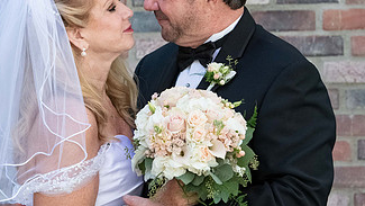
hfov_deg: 9.7
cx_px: 149
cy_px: 25
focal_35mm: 221
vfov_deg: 5.5
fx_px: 2139
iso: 800
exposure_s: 1/1000
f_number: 5
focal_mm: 100
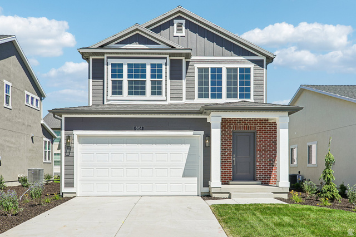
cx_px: 178
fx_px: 346
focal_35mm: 35
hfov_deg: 54.5
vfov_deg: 37.8
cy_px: 118
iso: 100
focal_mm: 35
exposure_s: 1/400
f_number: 8
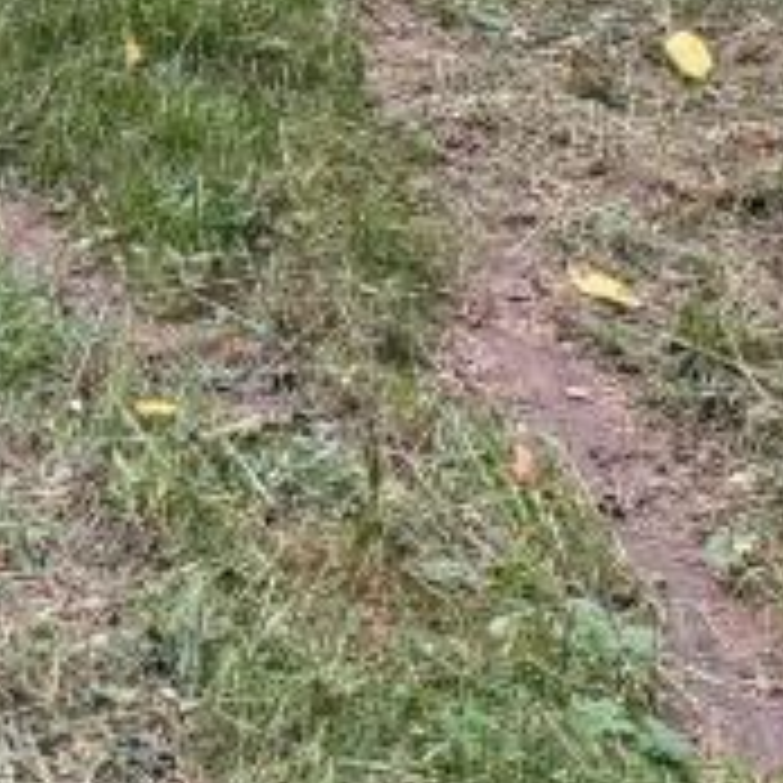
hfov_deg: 9.1
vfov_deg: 9.0
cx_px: -675
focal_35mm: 183
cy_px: -817
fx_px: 4683
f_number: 1.78
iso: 200
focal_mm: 6.76
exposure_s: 1/198
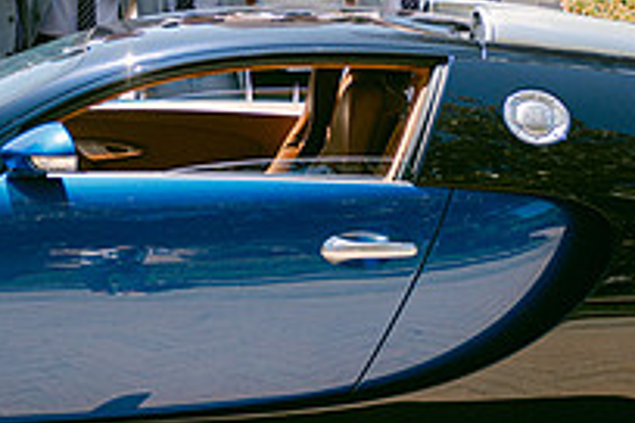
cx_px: 301
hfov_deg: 25.1
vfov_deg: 16.8
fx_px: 1429
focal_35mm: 81
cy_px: 125
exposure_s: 1/2000
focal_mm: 28
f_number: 2.8
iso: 100
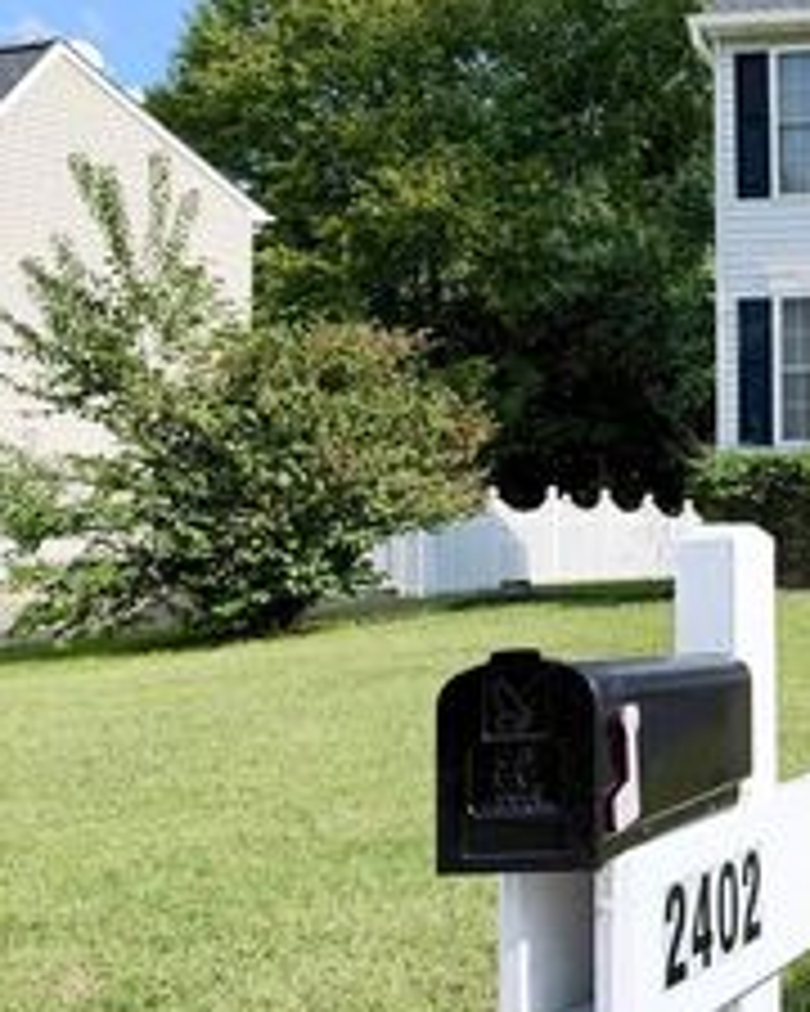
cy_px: 331
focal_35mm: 52
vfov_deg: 35.6
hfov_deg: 24.4
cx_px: 1120
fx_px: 1558
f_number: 1.8
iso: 64
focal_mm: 6.93
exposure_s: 1/2146
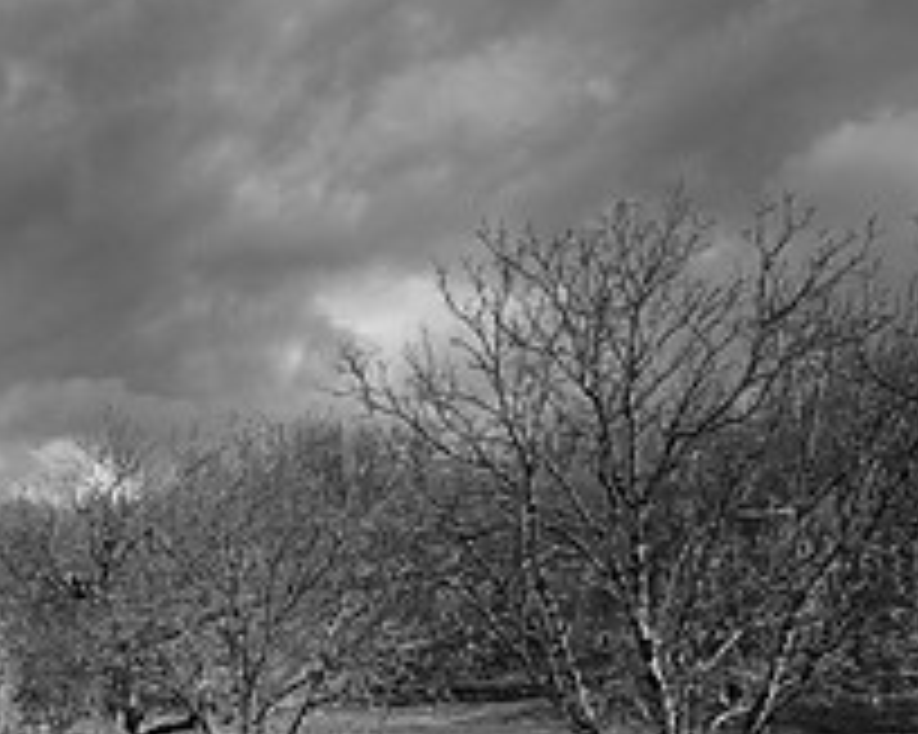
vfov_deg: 29.4
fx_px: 1304
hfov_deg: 30.3
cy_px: 732
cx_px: -288
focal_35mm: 48
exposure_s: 1/60
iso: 200
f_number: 13
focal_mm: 12
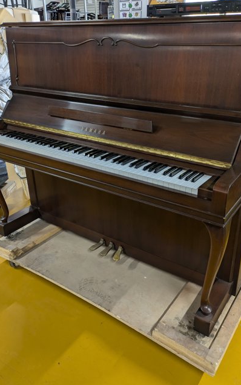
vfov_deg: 62.8
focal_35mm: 30
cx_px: 131
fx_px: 315
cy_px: 181
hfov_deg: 41.8
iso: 119
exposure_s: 1/40
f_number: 1.89
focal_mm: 5.43
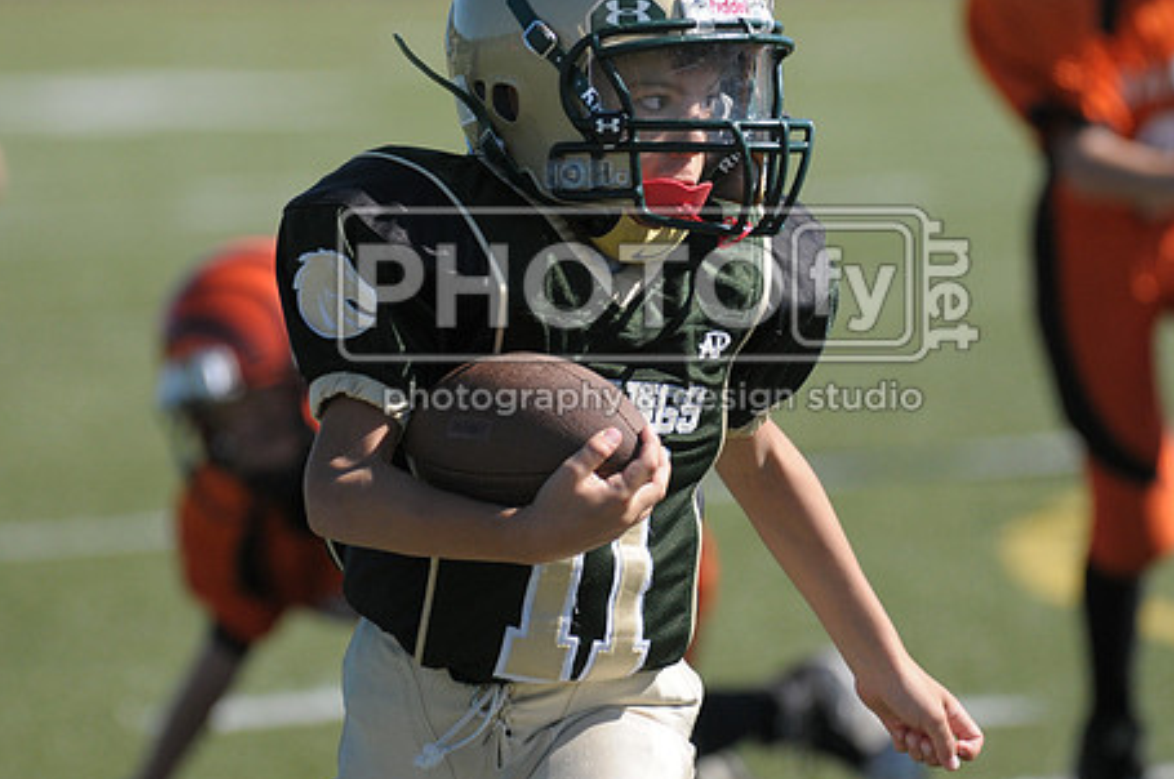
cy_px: 303
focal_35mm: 497
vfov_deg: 2.8
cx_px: 645
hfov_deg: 4.2
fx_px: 16185
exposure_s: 1/3200
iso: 640
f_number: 4
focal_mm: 260
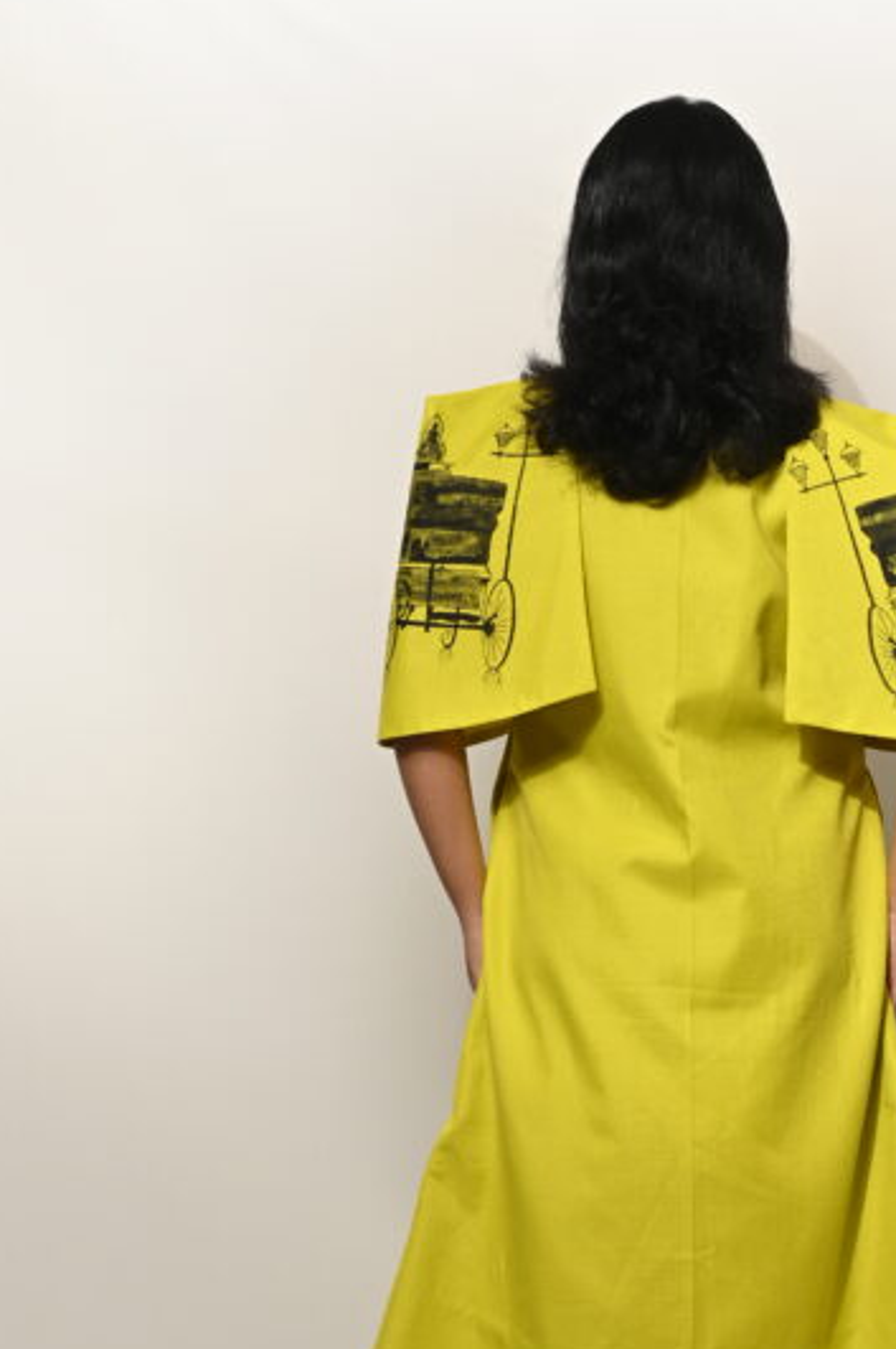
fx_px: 3179
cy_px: 782
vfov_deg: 23.9
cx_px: 584
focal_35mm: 85
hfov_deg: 16.0
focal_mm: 50
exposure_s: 1/160
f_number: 4
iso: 100
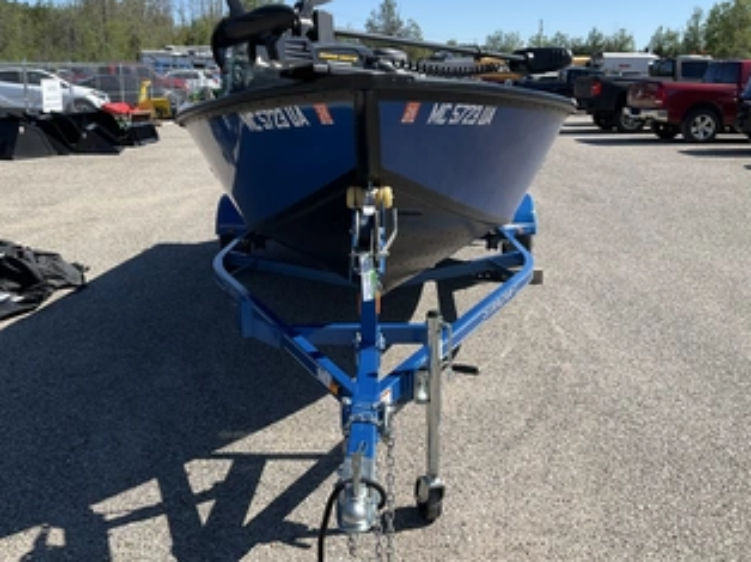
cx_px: 371
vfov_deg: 38.6
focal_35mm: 37
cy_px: 256
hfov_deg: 50.2
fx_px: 802
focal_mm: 3
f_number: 1.8
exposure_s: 1/1730
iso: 25
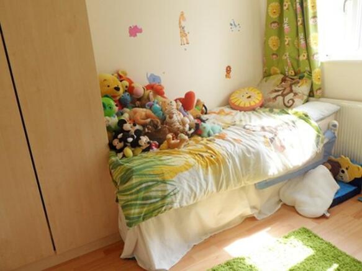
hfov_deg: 71.6
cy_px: 136
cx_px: 181
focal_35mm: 24
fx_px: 251
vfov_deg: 56.8
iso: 100
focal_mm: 3.9
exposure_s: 1/60
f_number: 3.2
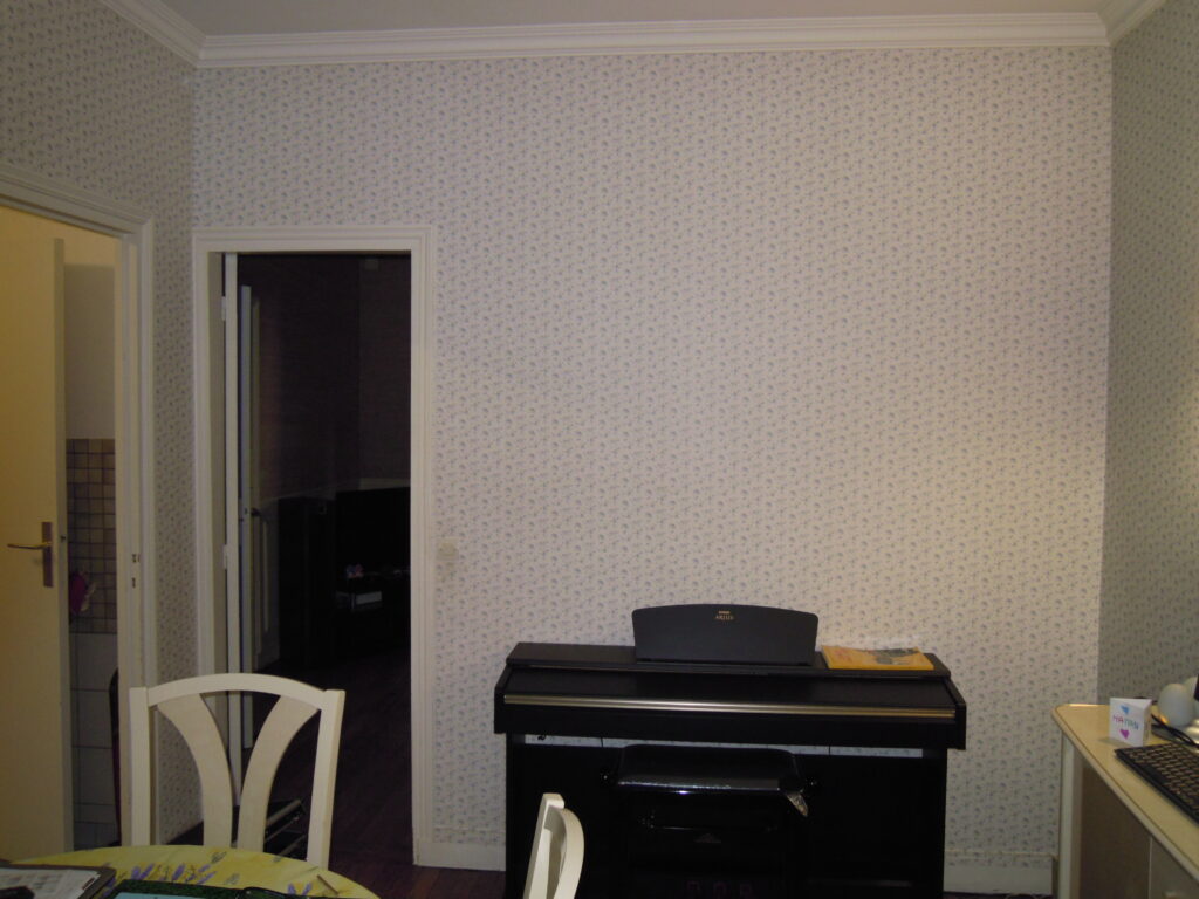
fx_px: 970
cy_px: 450
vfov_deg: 49.7
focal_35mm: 28
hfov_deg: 63.4
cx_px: 600
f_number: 2.7
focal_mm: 5
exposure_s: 1/25
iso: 200
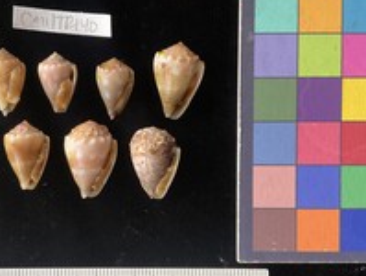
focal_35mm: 51
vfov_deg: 28.6
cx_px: 145
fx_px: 540
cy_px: 161
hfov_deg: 37.3
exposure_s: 1/60
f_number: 1.8
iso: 100
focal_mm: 3
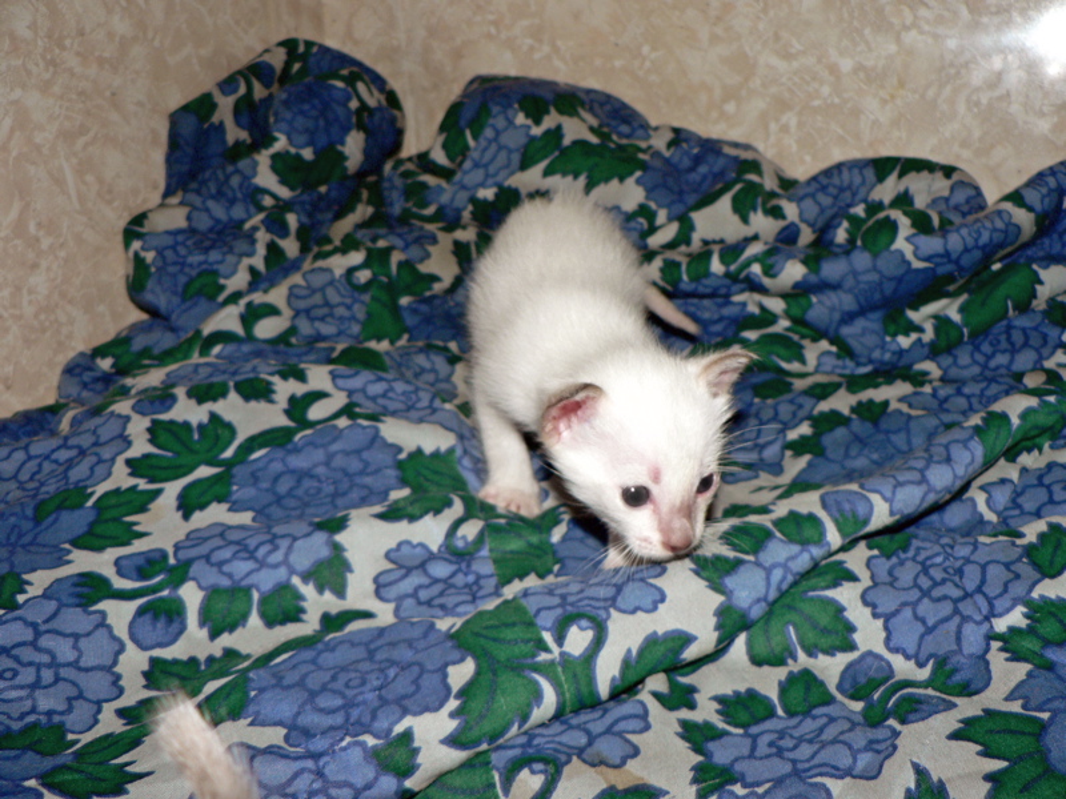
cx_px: 533
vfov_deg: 39.7
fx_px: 1109
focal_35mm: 36
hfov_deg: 51.4
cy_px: 400
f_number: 2.8
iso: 100
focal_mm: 6
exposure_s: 1/60
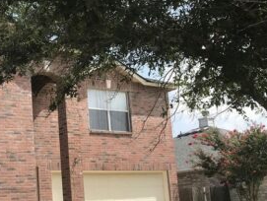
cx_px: 31
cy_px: 147
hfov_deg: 33.2
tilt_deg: +9.9
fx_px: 425
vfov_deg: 26.3
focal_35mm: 55
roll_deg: +4.1
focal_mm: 3.99
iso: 20
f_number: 1.8
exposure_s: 1/1842
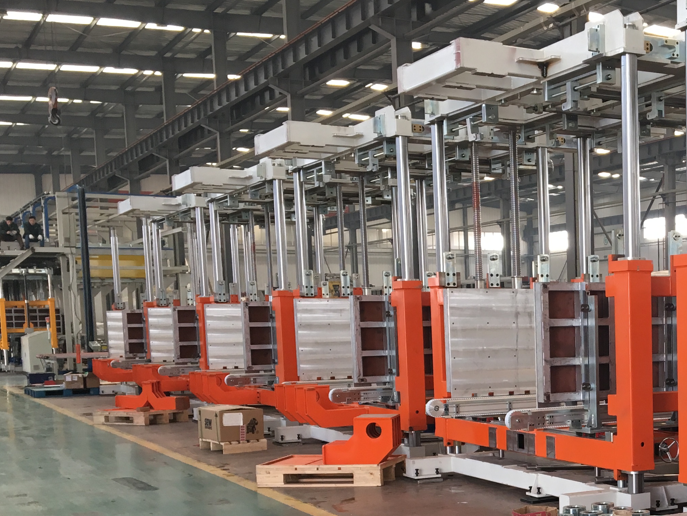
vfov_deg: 24.6
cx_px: 641
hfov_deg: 31.4
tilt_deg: -4.1
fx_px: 1151
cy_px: 443
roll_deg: +1.8
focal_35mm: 58
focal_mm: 4.15
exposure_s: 1/33
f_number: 2.2
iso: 25
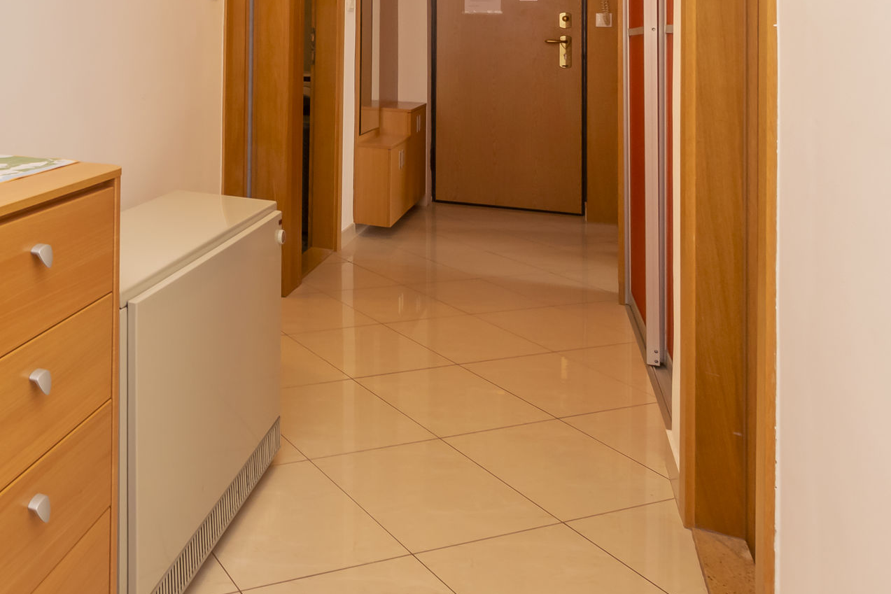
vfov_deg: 36.5
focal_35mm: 33
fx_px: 817
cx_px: 101
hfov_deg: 51.1
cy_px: 19
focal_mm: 10
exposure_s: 1/10
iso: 400
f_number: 9
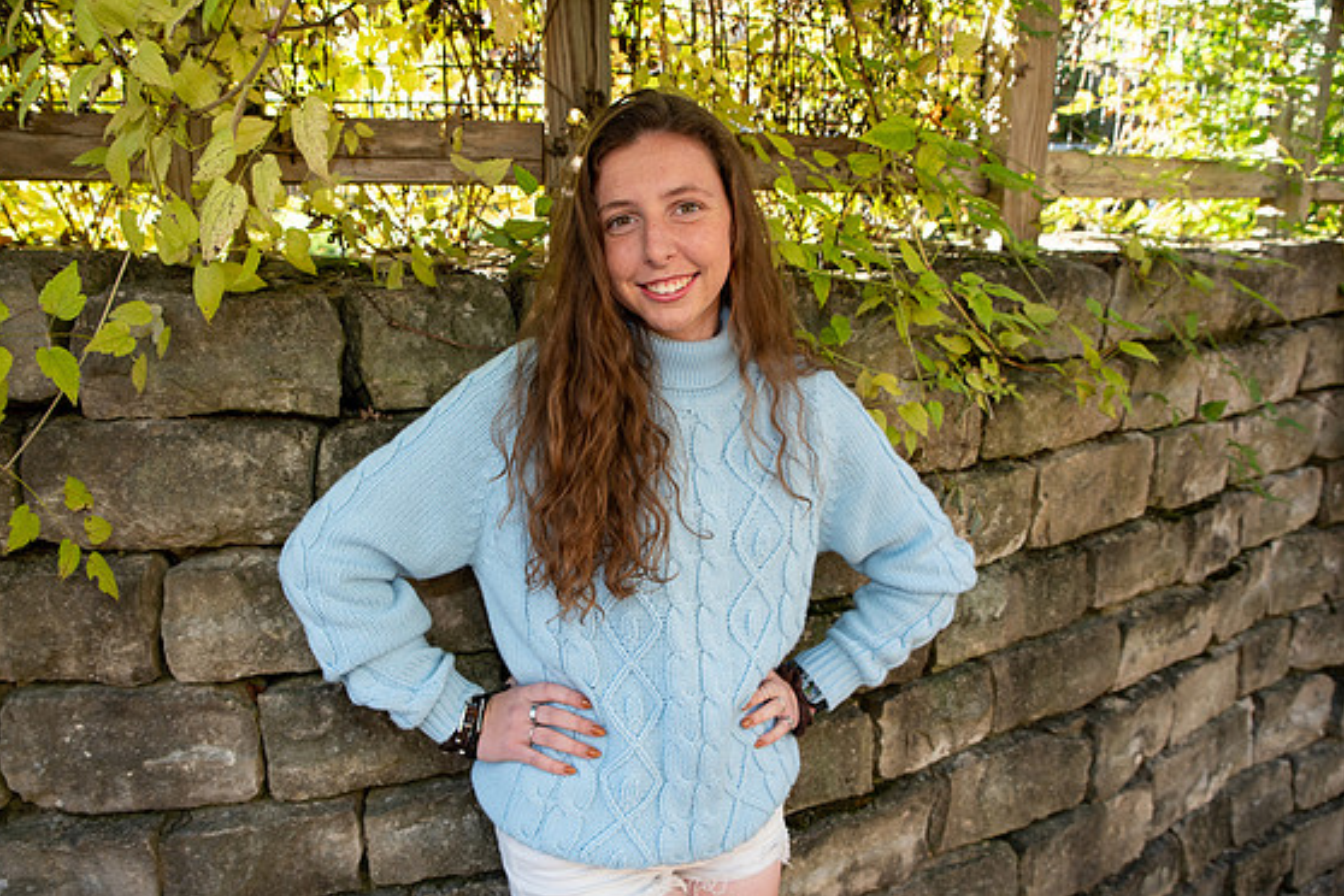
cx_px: 648
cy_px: 458
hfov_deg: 67.4
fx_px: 1008
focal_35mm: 27
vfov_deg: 47.9
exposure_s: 1/160
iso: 320
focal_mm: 26
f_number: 4
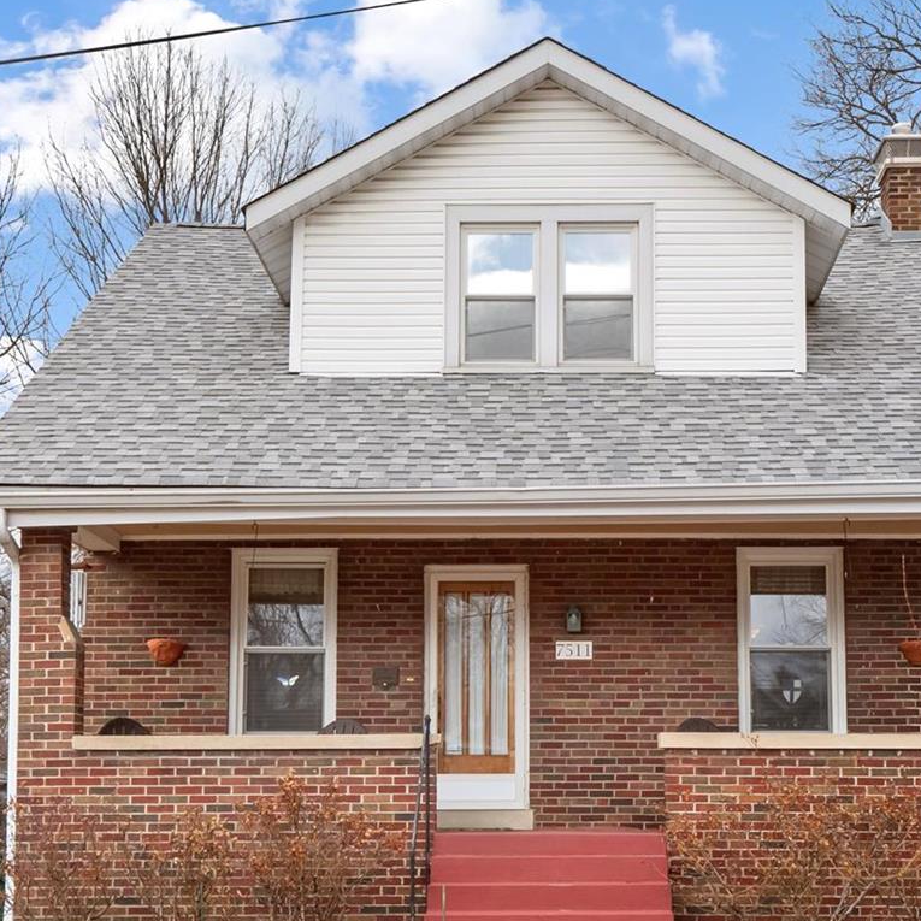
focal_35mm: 64
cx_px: 530
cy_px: 609
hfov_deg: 26.9
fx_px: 1926
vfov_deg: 26.7
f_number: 8
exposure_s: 1/125
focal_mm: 18
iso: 400
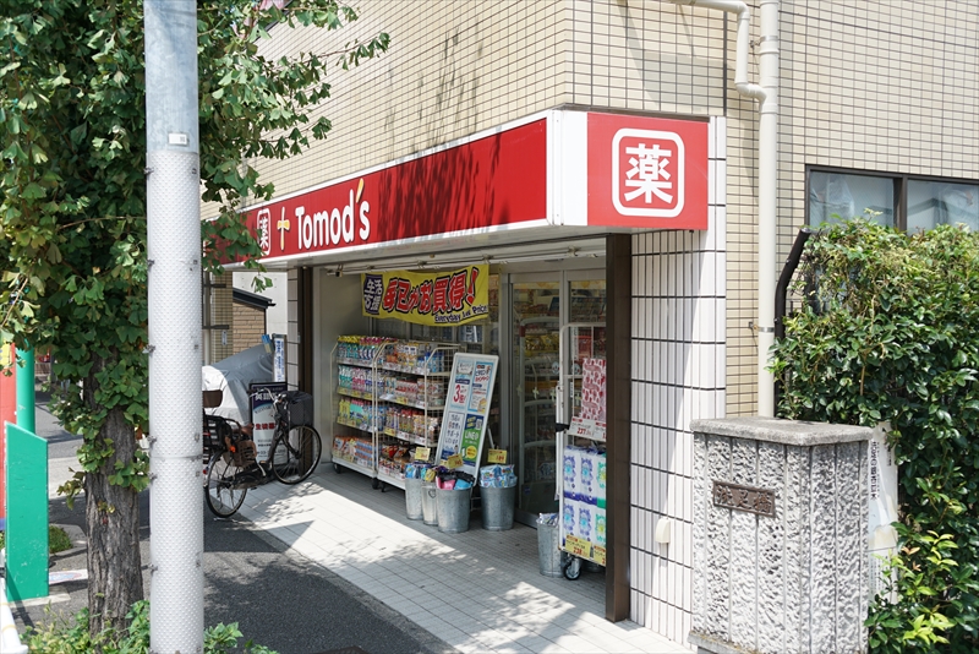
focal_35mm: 39
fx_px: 1061
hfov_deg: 49.5
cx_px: 490
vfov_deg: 34.2
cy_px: 327
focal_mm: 26
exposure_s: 1/640
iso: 100
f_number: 4
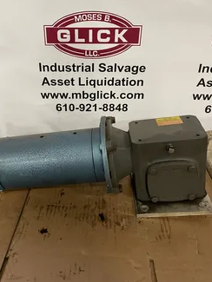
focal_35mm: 32
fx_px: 261
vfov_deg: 56.4
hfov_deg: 44.0
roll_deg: +0.4
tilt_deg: -26.8
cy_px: 114
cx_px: 87
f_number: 1.6
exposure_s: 1/60
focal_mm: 4.2
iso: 320
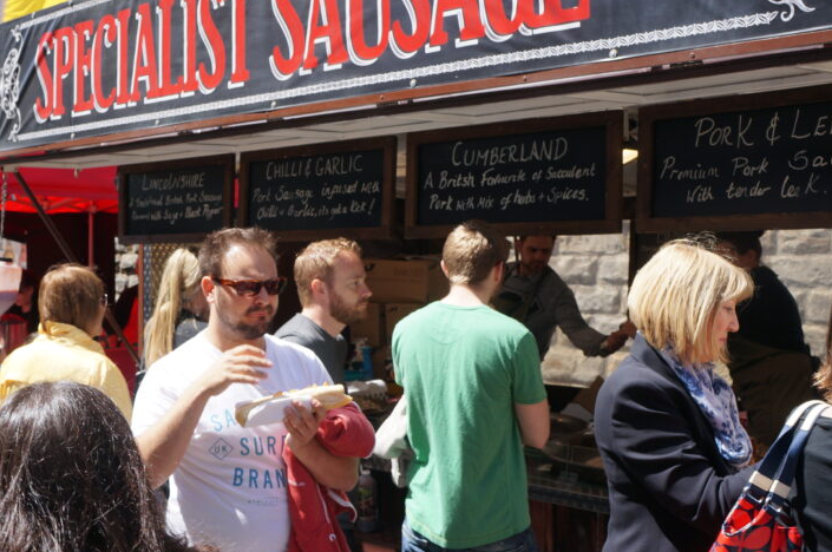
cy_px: 243
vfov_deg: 29.3
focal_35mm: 46
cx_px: 297
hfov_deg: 42.6
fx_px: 1055
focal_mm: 21
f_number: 6.3
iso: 100
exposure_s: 1/200
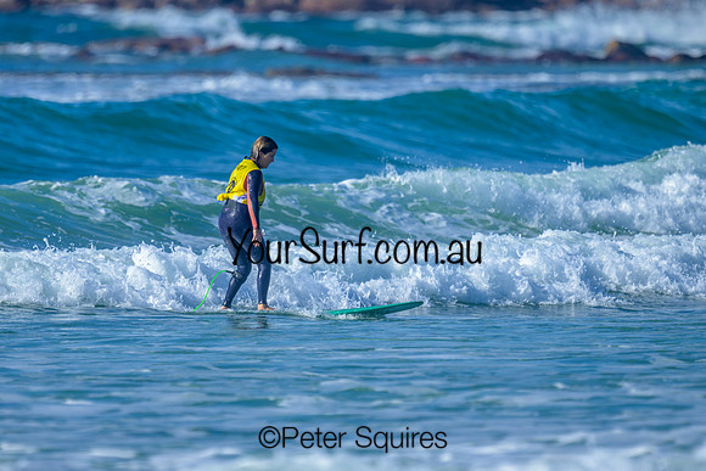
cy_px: 215
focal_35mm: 1100
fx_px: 21576
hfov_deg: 1.9
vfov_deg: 1.3
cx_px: 254
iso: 110
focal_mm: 800
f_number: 6.3
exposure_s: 1/1000
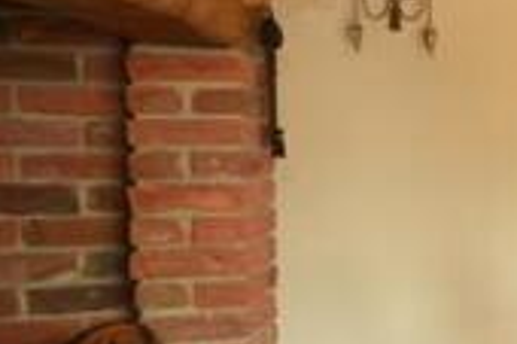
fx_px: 832
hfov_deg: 20.8
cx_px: 970
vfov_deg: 23.3
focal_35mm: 58
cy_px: 166
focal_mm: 10
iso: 200
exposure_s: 3
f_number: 8
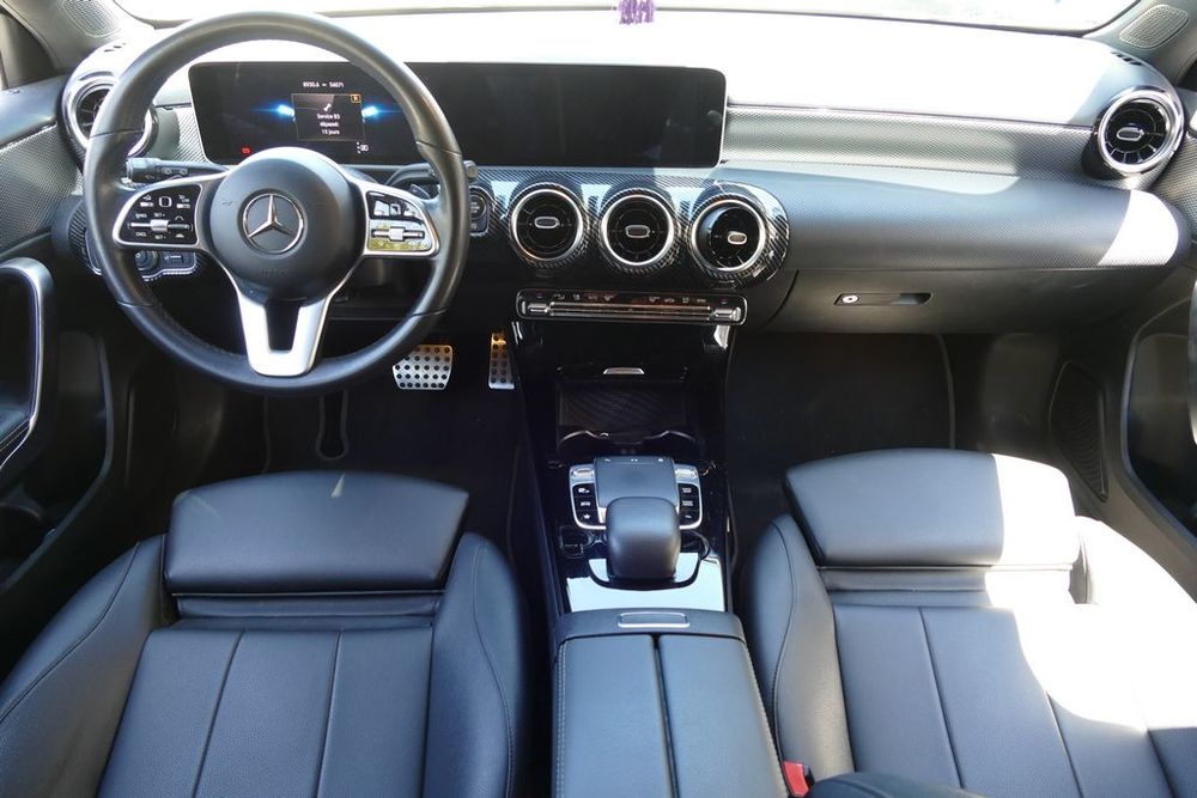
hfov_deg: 71.5
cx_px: 598
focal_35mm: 25
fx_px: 831
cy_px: 399
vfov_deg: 51.3
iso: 400
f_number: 2.8
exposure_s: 1/60
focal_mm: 9.12
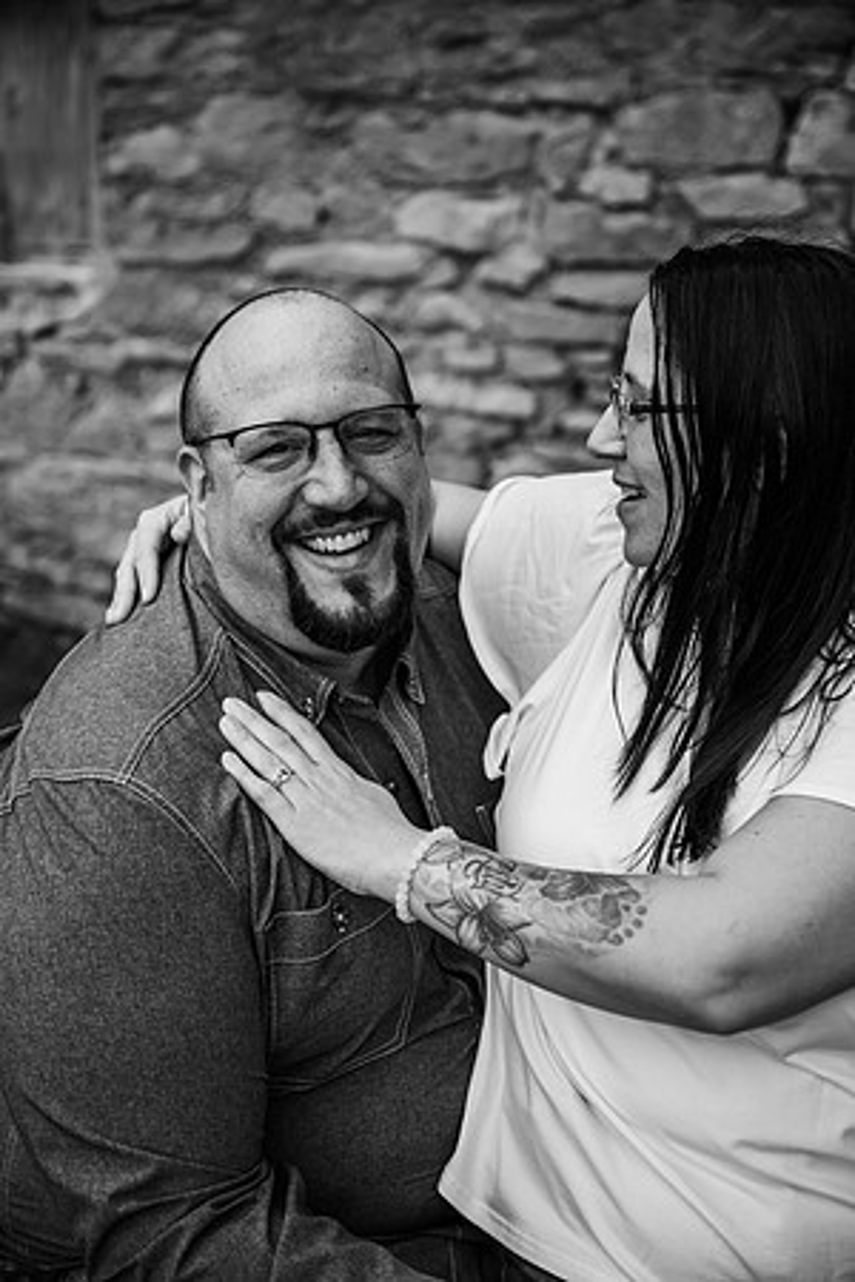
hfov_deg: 28.6
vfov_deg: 41.9
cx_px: 428
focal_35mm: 47
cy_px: 641
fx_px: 1674
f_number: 3.2
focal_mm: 47
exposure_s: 1/400
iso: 200
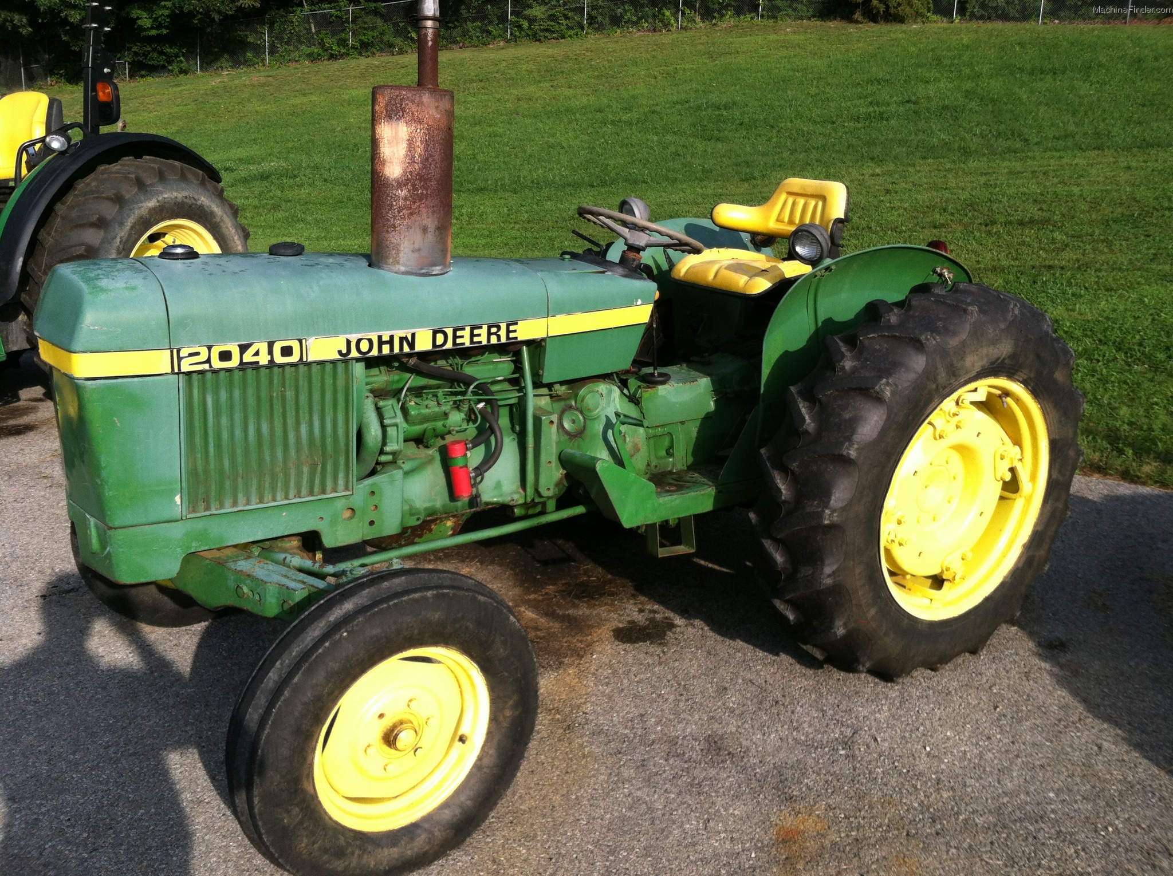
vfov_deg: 40.6
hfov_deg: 52.7
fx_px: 1184
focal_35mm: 35
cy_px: 438
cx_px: 586
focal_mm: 3.85
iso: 80
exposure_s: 1/750
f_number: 2.8
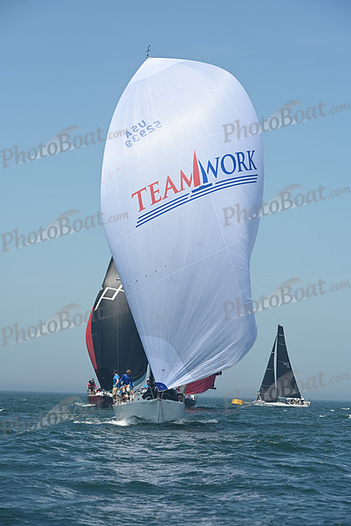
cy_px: 263
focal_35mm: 135
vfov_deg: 15.2
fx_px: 1973
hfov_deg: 10.2
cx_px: 176
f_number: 8
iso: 320
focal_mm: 135
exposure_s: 1/1000
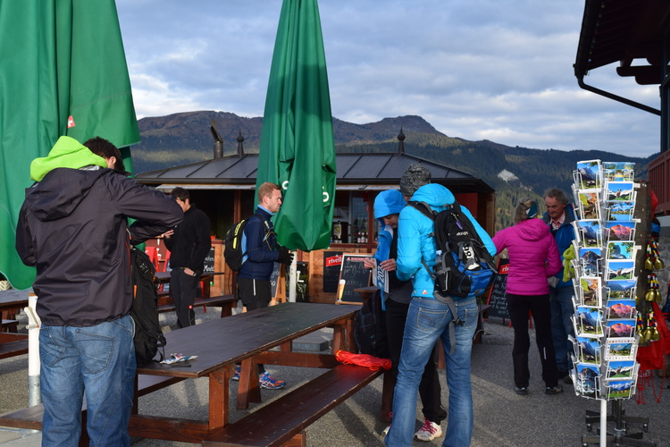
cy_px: 224
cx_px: 335
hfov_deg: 45.0
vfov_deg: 30.8
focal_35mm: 44
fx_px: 810
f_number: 10
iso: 400
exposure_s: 1/200
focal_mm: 29
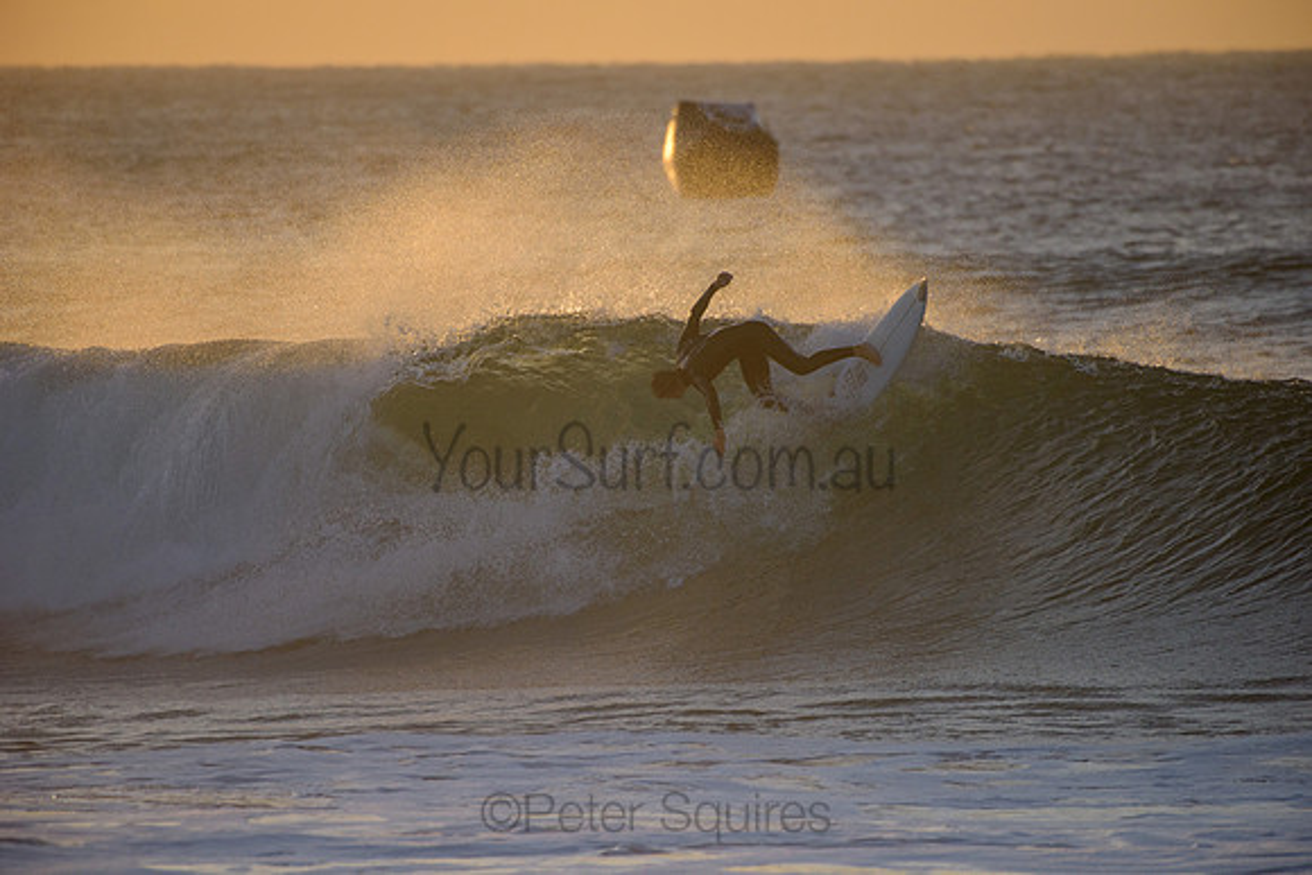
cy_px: 438
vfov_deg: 2.8
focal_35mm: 500
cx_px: 656
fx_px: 18226
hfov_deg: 4.1
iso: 900
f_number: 5.6
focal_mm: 500
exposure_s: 1/2500
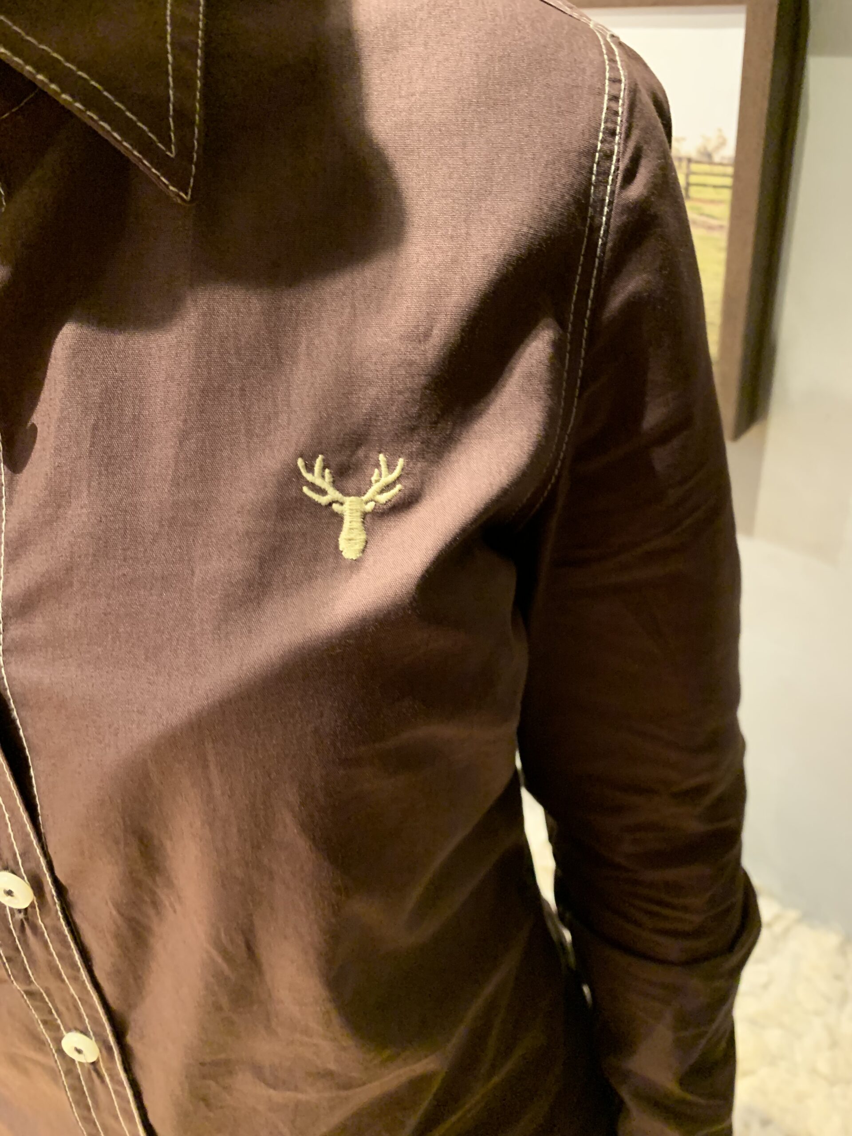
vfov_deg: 67.3
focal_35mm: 26
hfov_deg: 53.1
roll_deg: +9.6
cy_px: 568
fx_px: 853
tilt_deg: -35.0
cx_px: 426
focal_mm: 4.25
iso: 500
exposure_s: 1/30
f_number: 1.8
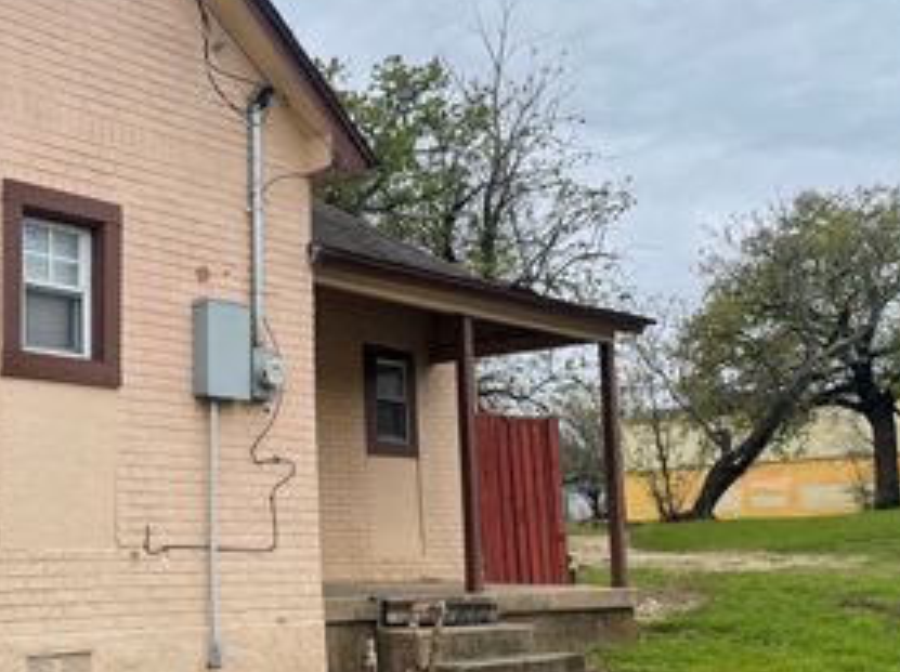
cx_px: 149
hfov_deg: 38.6
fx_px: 1220
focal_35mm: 47
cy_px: 404
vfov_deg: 30.7
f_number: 1.6
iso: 32
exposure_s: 1/1383
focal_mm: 4.2
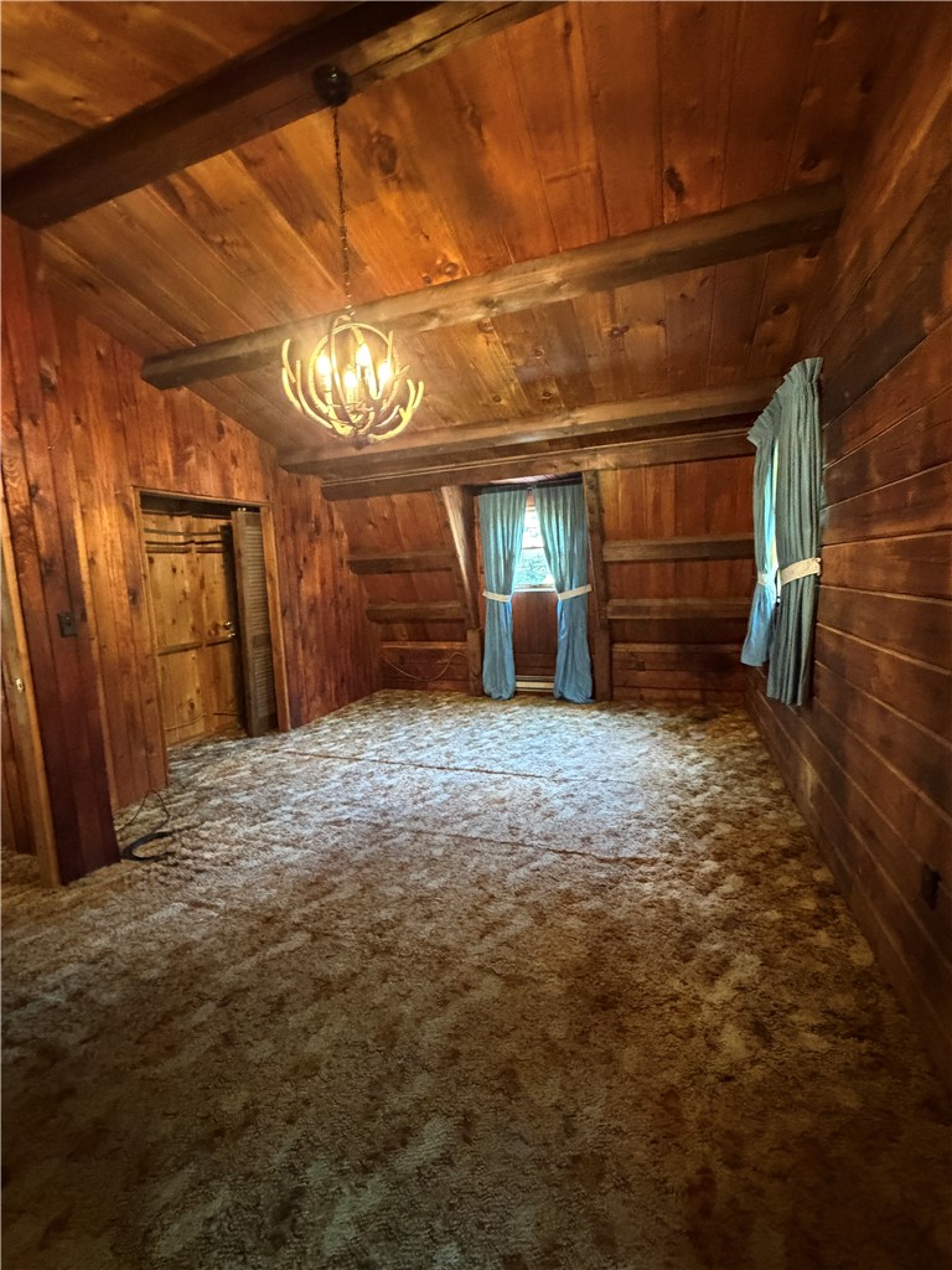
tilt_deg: -5.4
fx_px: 513
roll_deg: -1.1
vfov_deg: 102.1
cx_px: 476
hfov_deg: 85.7
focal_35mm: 14
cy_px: 635
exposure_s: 1/30
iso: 1250
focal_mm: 2.22
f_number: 2.2
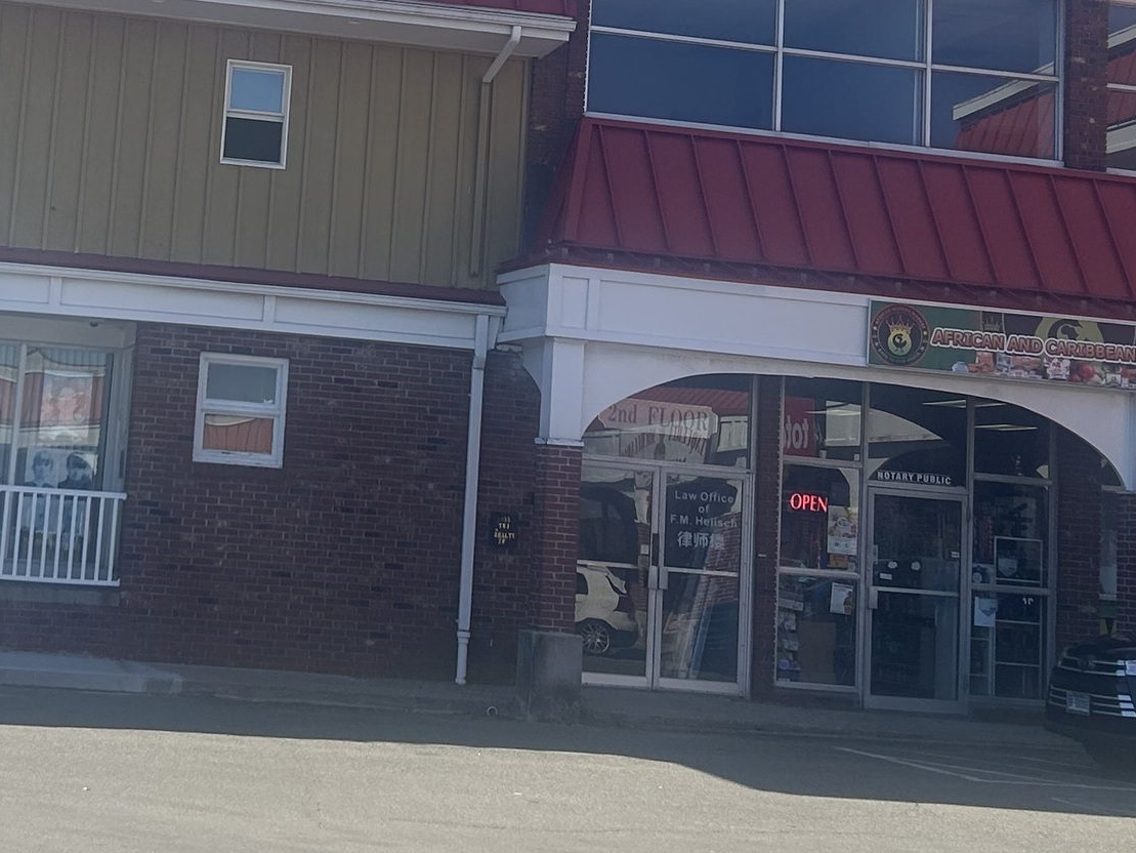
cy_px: 140
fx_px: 2363
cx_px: 253
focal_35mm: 72
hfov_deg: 26.6
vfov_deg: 20.2
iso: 50
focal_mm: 5.7
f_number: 1.5
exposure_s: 1/2915
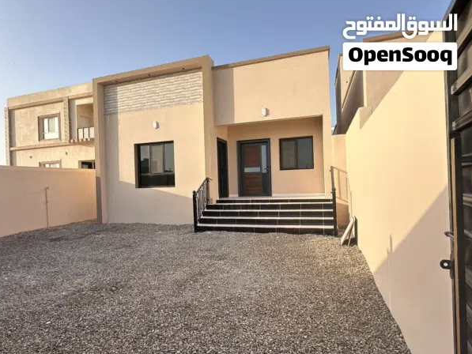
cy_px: 184
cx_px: 224
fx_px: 205
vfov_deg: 81.7
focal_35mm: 15
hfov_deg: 98.1
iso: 50
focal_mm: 2.22
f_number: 2.2
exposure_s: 1/1092
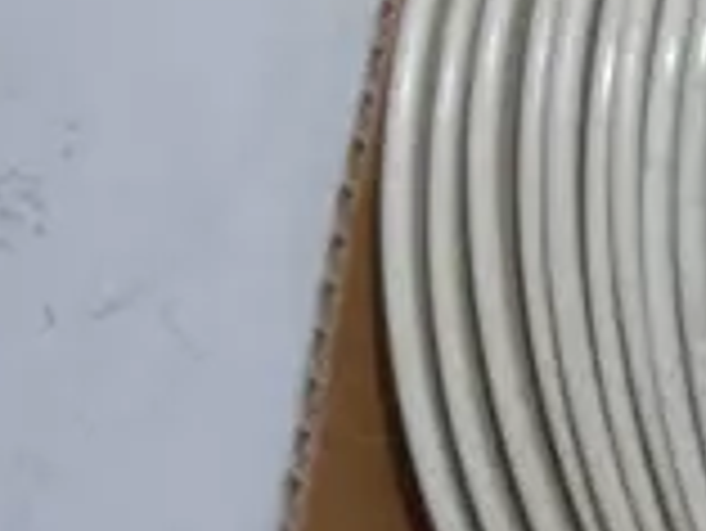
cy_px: 2
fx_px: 3735
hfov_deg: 8.7
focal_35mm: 183
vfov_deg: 8.1
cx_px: 2217
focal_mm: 14
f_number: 4
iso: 800
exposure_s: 1/60
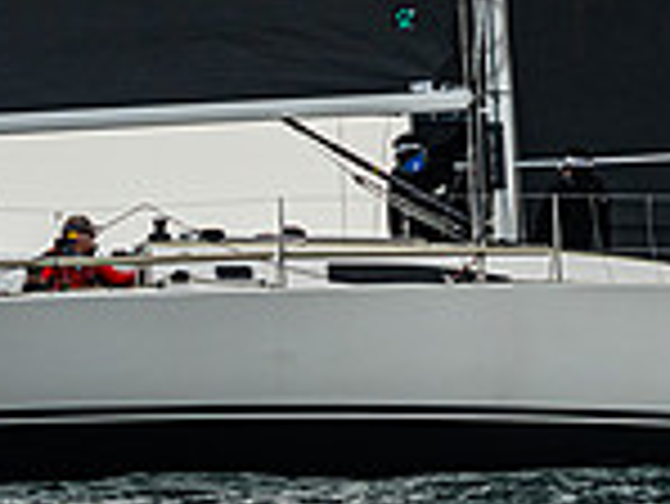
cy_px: -426
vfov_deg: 3.3
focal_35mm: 454
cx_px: 1143
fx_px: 8794
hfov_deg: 4.3
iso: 640
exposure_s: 1/1600
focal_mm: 100
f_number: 10
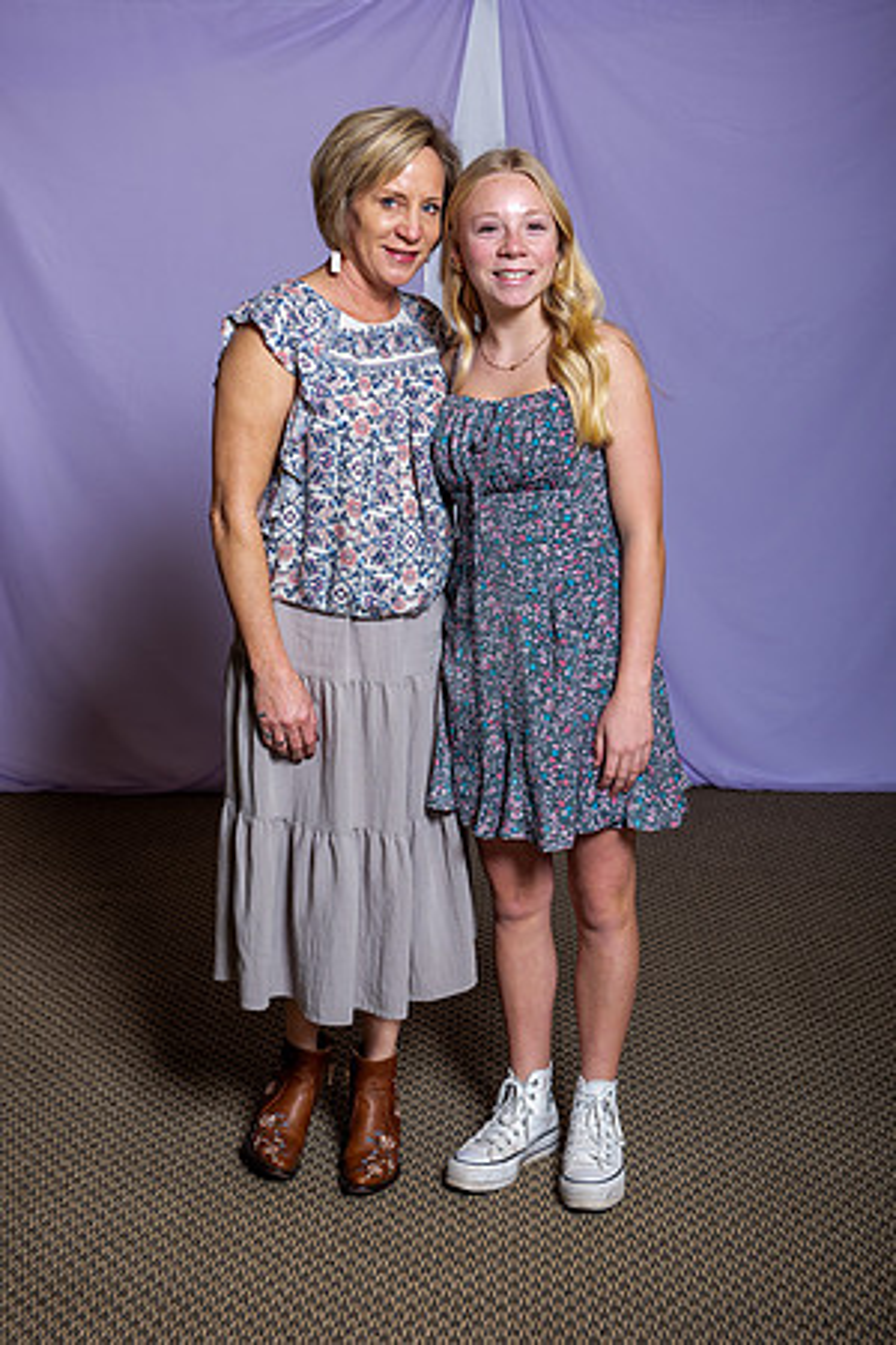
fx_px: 2240
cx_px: 448
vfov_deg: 33.4
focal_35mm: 60
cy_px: 672
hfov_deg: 22.6
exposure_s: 1/200
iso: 320
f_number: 5.6
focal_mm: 60
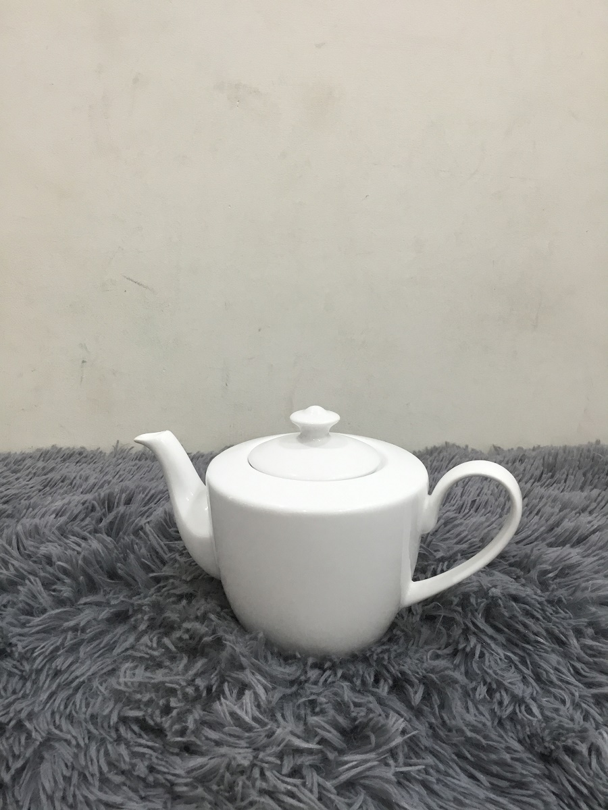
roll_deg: +0.6
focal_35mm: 31
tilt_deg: -15.0
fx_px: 726
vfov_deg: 58.4
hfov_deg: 45.4
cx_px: 304
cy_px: 405
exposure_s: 1/33
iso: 80
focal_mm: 3.3
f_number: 2.4
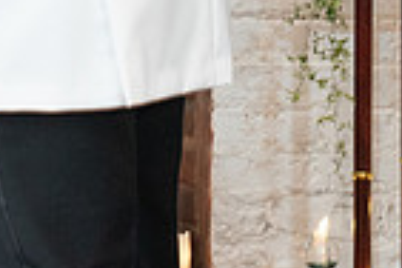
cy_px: -263
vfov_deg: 3.6
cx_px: -191
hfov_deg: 5.4
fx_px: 4210
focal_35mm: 377
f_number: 4
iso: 2000
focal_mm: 69
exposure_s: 1/100
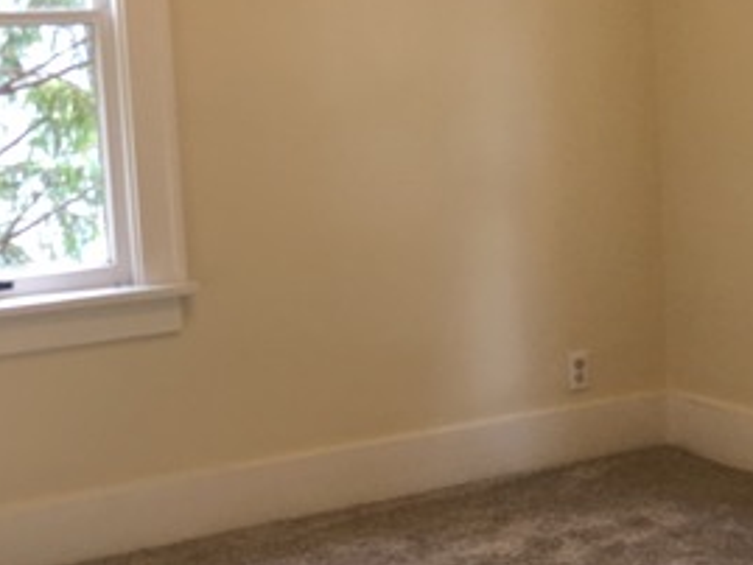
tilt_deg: -4.4
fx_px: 1502
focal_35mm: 69
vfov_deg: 21.3
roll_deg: +1.3
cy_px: 232
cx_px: 465
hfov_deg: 28.1
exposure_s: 1/15
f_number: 2.2
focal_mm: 4.15
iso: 25
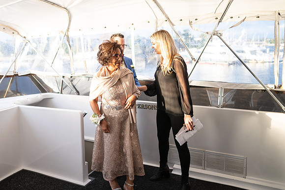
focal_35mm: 30
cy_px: 70
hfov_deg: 60.9
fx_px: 239
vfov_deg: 43.0
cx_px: 109
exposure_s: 1/1000
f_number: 1.4
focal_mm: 24
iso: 125
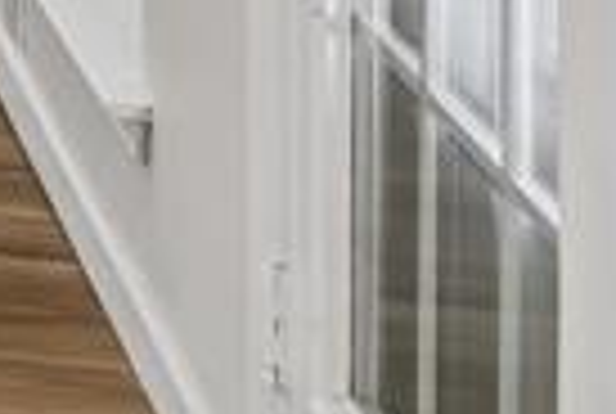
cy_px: -819
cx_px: -1322
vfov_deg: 8.0
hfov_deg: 9.8
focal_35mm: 149
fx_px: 2555
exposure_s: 1/15
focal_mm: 20
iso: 400
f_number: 8
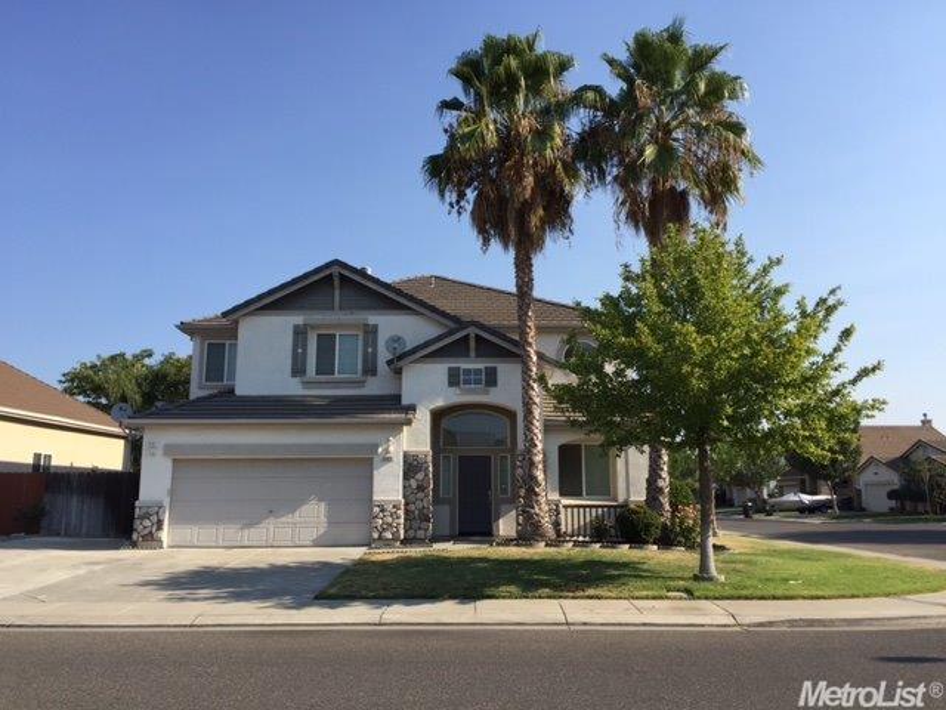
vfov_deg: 48.2
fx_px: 793
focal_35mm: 29
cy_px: 355
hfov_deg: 61.7
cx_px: 473
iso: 32
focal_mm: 4.15
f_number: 2.2
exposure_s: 1/1412
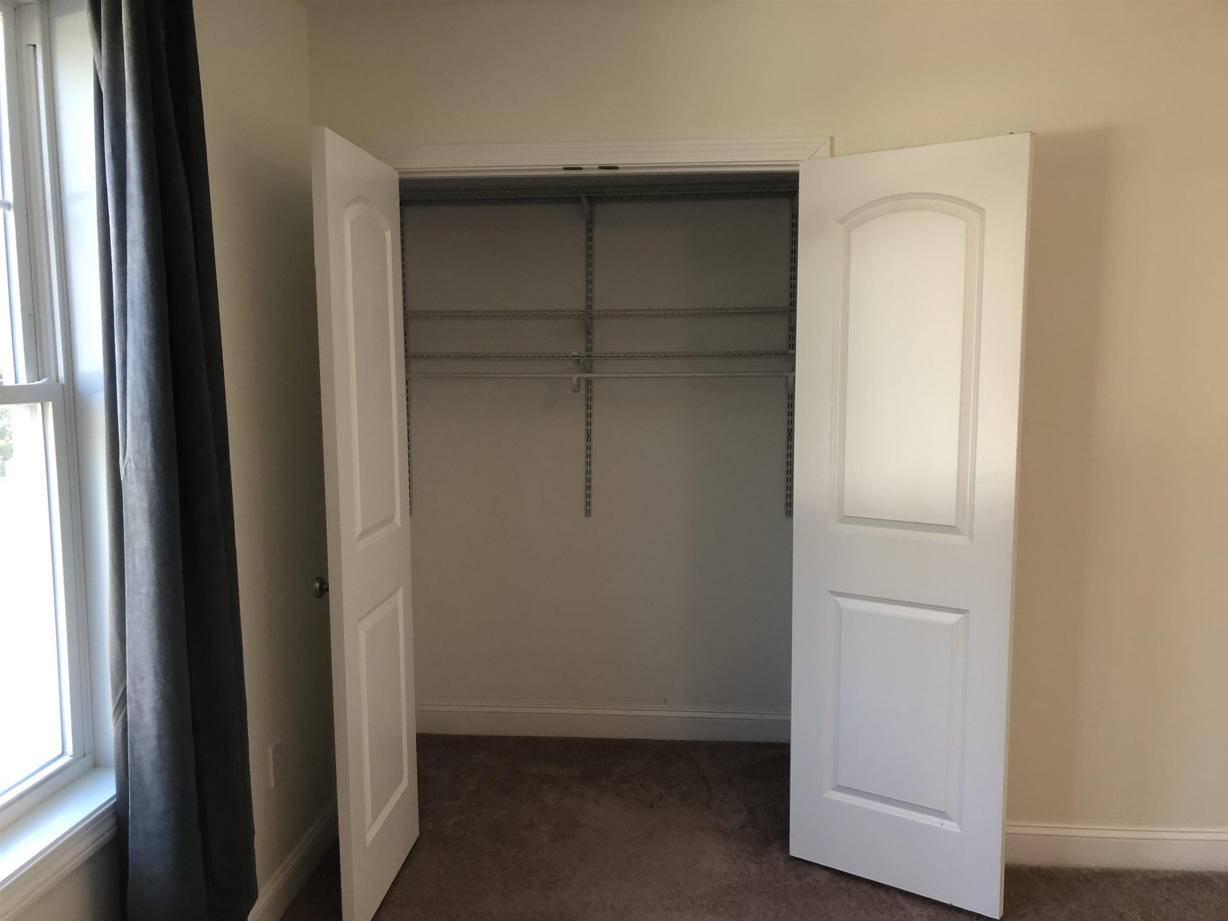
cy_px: 460
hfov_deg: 63.4
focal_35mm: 28
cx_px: 614
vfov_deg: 49.7
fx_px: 993
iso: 40
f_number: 1.8
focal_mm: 3.99
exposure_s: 1/24
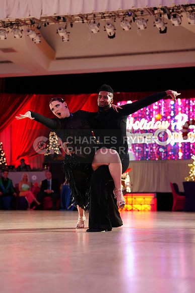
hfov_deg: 16.7
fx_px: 666
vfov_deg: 24.8
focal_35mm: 82
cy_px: 146
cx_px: 98
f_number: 3.2
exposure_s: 1/500
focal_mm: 82
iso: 5000
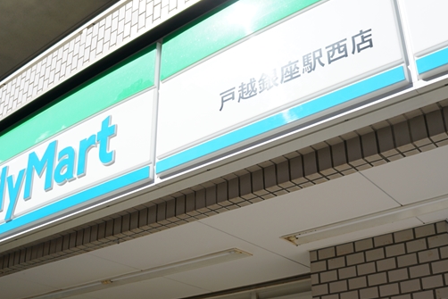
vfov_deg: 31.1
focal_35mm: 43
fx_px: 535
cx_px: 222
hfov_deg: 45.4
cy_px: 187
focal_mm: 18
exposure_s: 1/800
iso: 100
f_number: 3.5
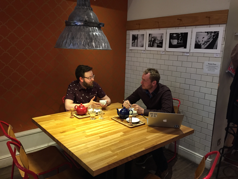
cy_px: 90
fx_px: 199
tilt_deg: -11.9
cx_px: 119
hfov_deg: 61.7
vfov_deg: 48.2
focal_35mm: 29
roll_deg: -1.6
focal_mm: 4.15
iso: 160
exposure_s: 1/30
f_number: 2.2
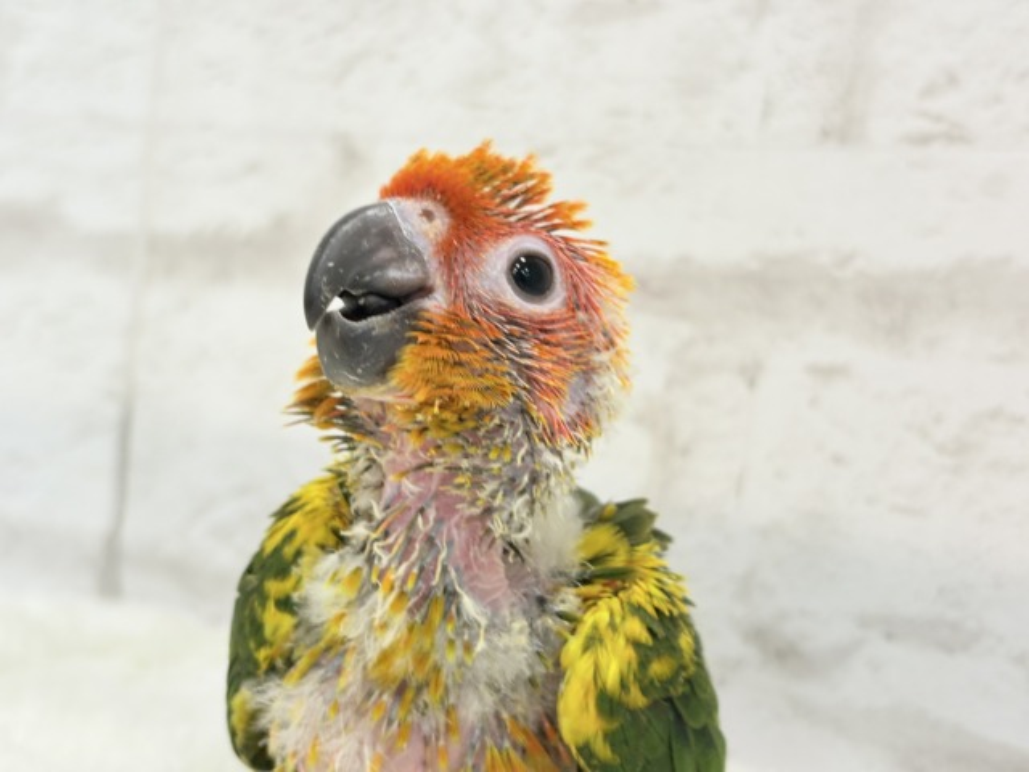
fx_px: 1546
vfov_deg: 28.0
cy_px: 386
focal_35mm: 52
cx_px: 514
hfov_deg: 36.8
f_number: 1.6
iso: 40
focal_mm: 5.96
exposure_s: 1/50
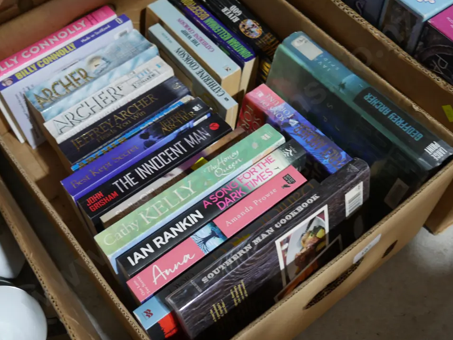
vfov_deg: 33.6
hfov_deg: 43.8
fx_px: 563
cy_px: 164
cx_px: 220
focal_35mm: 43
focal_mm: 20
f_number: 4.5
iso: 1000
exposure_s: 1/60
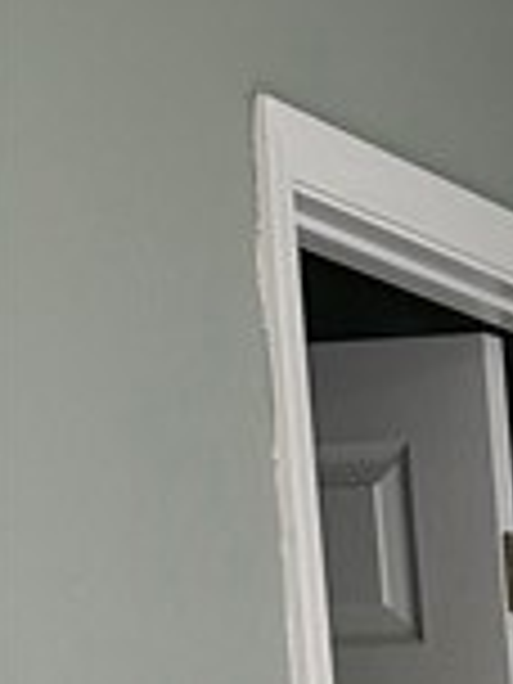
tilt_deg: -10.5
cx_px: 1714
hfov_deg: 7.6
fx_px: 3201
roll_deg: +0.2
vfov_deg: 10.9
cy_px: 1467
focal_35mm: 162
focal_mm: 6.86
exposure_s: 1/326
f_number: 1.78
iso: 80
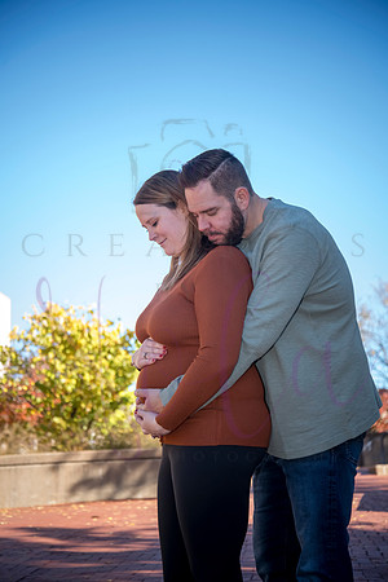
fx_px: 1067
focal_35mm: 66
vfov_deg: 30.5
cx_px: 194
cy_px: 291
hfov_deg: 20.6
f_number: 4.5
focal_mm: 66
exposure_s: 1/640
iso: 640
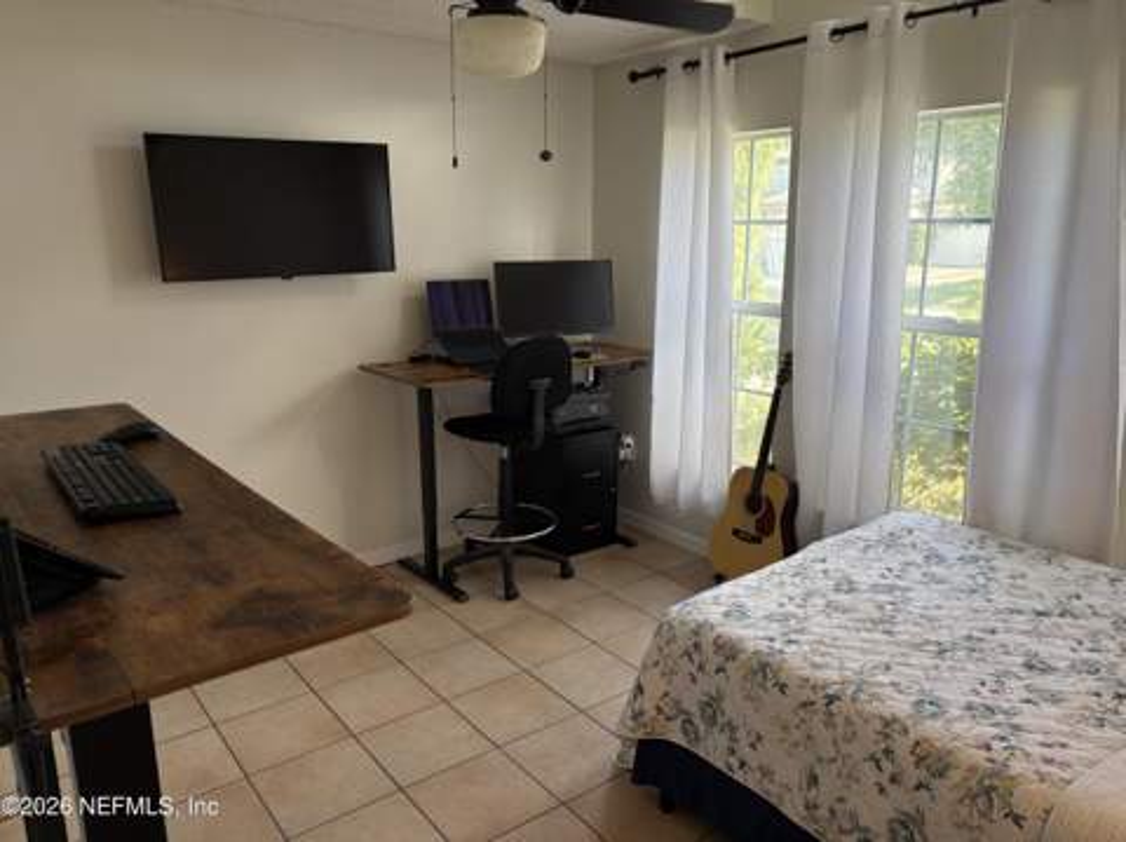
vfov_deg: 53.0
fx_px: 845
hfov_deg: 67.4
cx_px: 563
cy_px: 421
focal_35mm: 26
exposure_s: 1/120
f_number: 1.6
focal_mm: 5.96
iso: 80
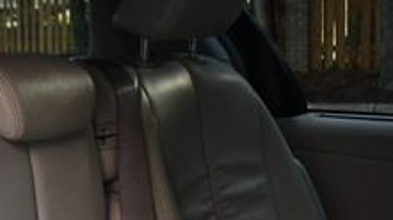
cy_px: 179
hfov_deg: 23.3
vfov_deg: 14.6
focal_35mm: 82
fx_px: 854
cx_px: -101
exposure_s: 1/250
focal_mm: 18
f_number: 3.5
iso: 800
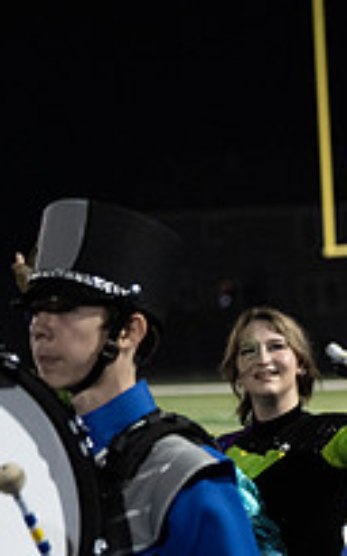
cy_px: 498
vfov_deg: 10.3
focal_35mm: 202
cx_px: 748
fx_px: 3059
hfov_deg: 6.3
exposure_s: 1/640
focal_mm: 70
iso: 2500
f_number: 2.8
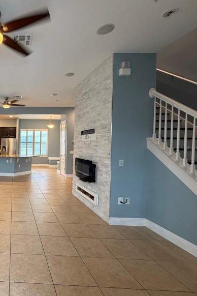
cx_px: 6
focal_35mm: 20
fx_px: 164
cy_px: 147
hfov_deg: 51.4
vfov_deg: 84.0
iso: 250
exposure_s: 1/60
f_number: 2.2
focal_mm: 2.22
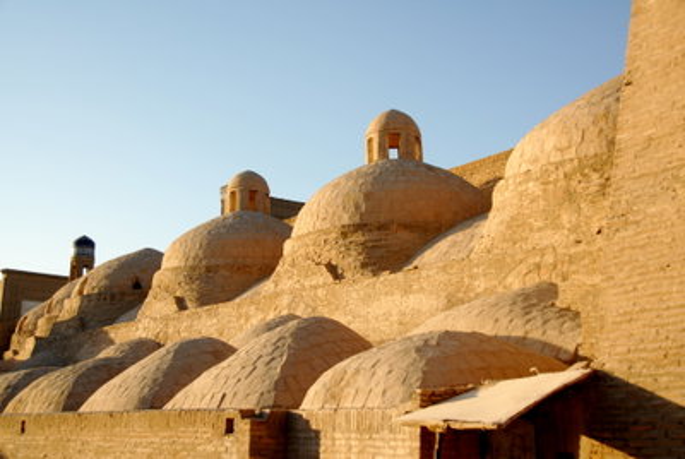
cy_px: 230
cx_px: 342
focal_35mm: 44
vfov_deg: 30.9
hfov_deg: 44.9
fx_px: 829
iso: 100
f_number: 4
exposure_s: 1/640
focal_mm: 29
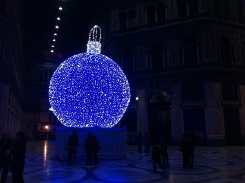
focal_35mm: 35
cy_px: 92
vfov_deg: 40.6
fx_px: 247
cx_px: 122
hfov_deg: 52.7
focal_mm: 3.85
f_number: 2.8
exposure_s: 1/15
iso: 125
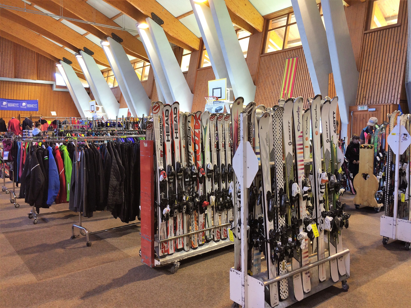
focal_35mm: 29
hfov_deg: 61.7
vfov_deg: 48.2
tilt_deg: -5.3
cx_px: 206
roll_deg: +0.0
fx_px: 344
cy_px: 154
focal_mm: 4.15
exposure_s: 1/33
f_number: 2.2
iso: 64
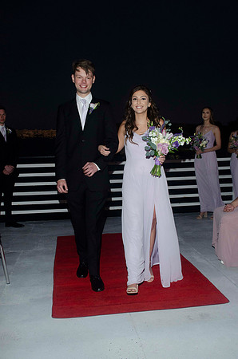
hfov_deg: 36.7
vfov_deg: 53.2
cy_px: 180
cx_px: 119
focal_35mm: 36
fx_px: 359
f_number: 5.6
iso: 800
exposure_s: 1/125
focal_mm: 24
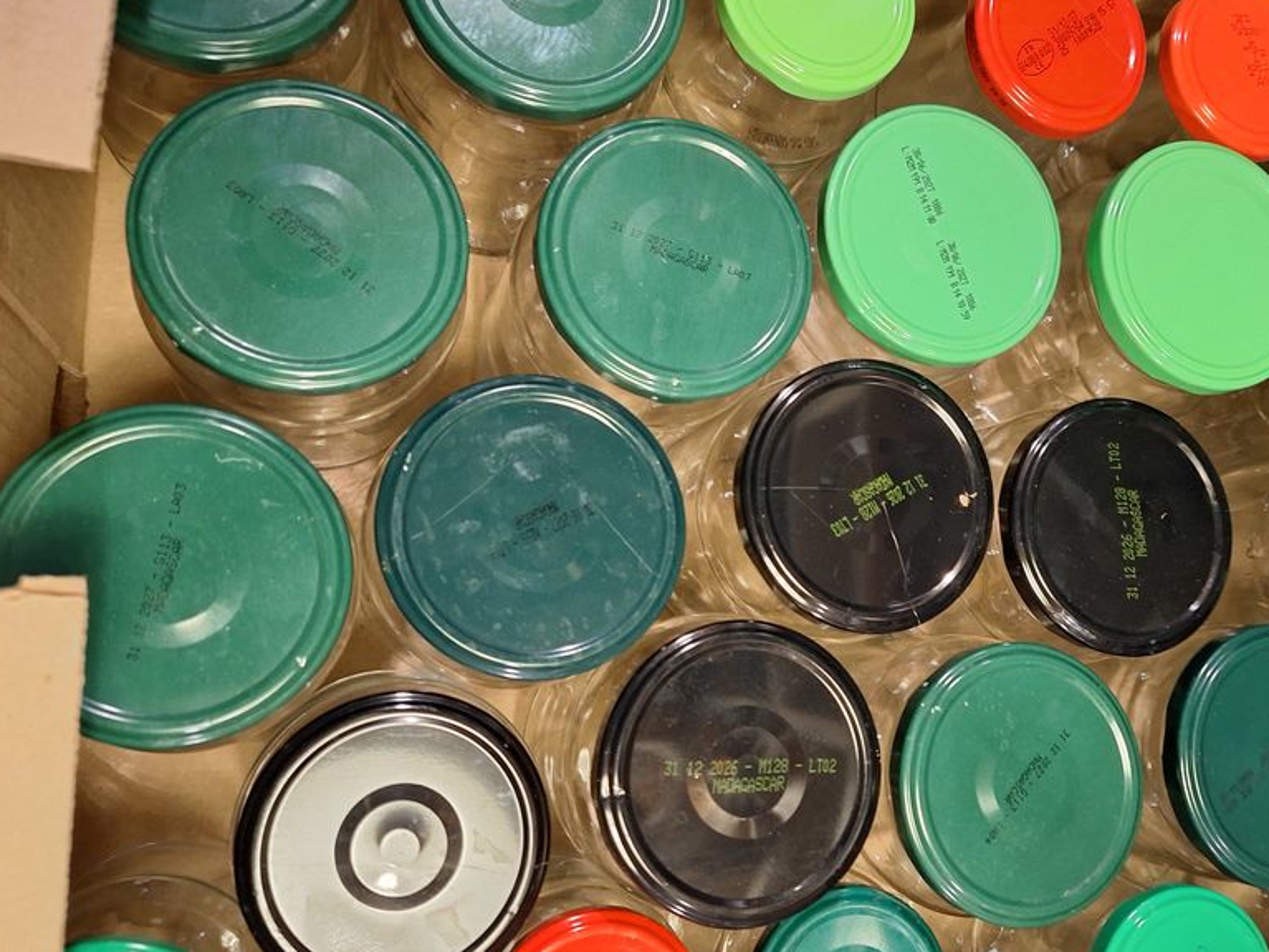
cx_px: 731
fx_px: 1100
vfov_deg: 46.8
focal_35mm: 30
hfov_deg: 59.7
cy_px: 502
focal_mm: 5.54
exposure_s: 1/25
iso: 250
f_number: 1.8
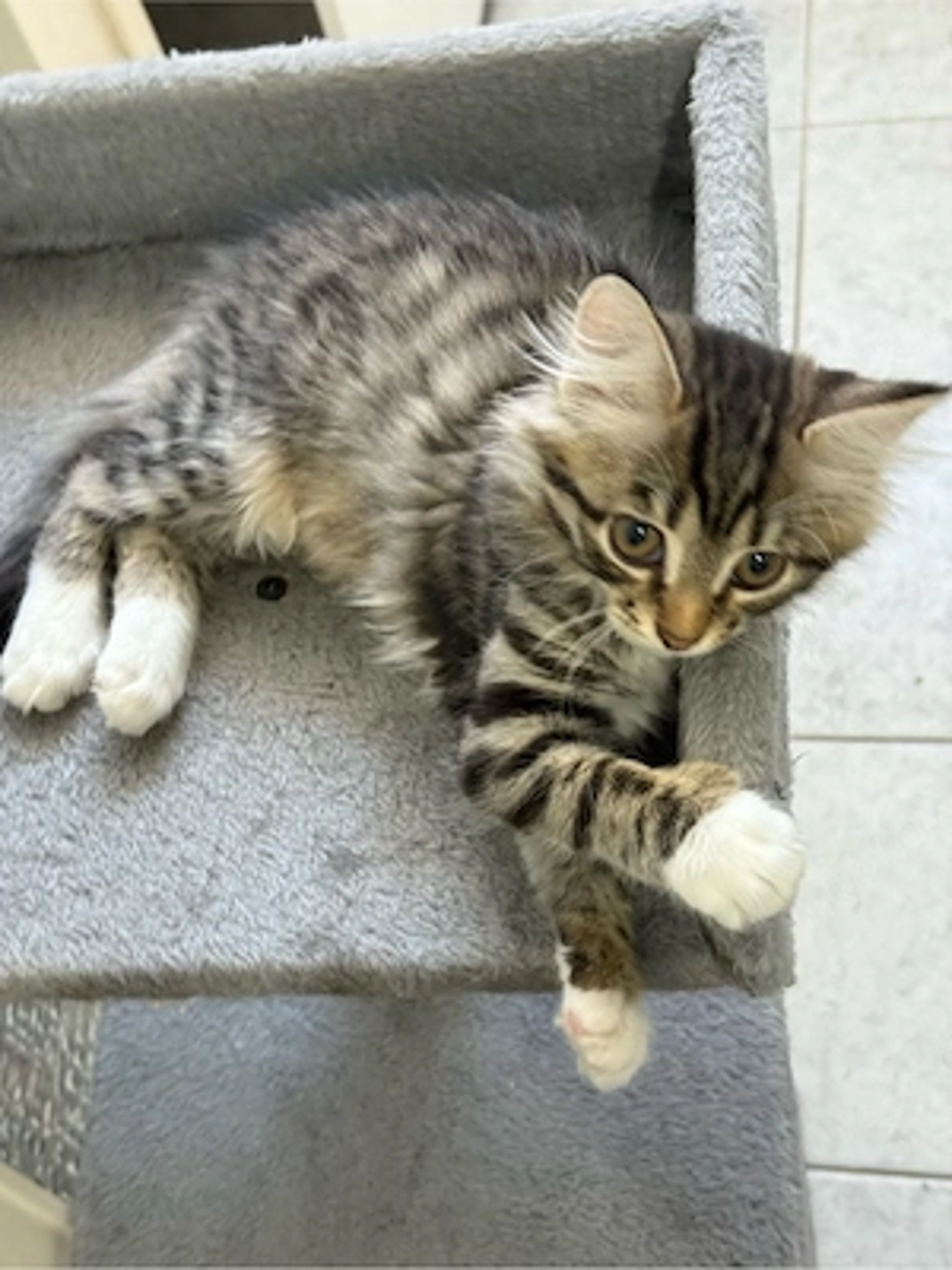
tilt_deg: -58.7
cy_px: 635
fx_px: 1760
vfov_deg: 39.7
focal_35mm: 48
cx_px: 476
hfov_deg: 30.3
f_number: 1.78
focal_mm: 6.76
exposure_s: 1/50
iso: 200
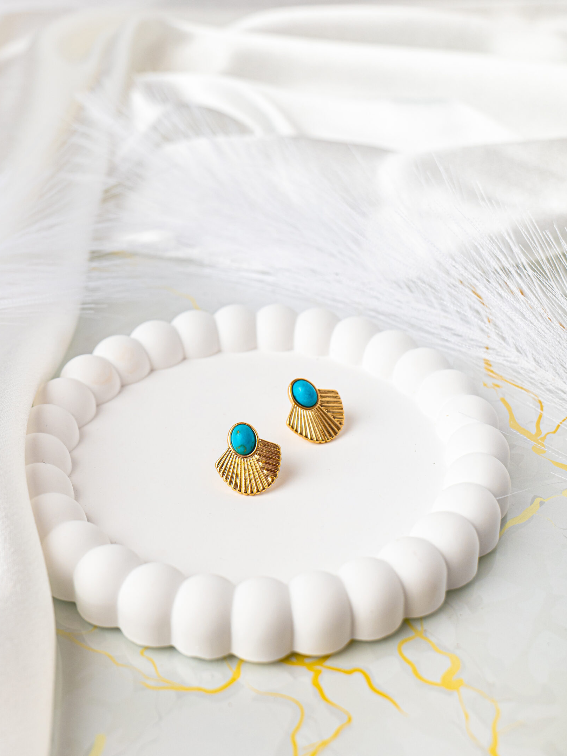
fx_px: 1223
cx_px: 298
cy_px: 345
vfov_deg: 34.3
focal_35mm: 56
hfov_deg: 26.1
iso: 400
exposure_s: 1/160
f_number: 7.1
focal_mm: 49
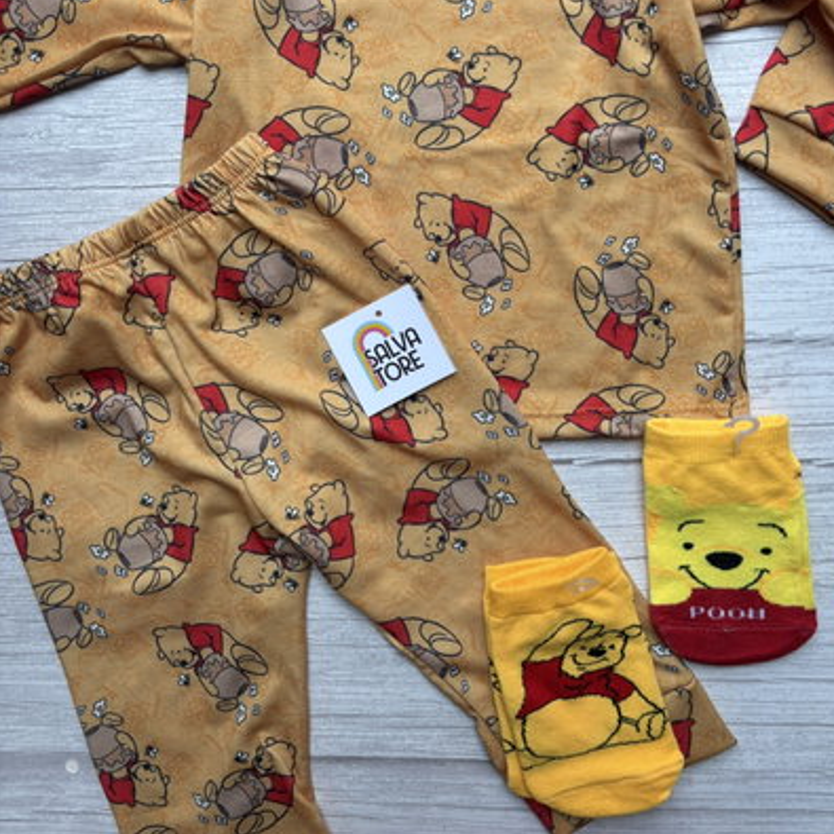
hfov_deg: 52.5
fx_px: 845
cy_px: 318
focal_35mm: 31
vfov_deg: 52.0
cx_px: 420
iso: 40
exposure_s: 1/156
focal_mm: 5.96
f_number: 1.6
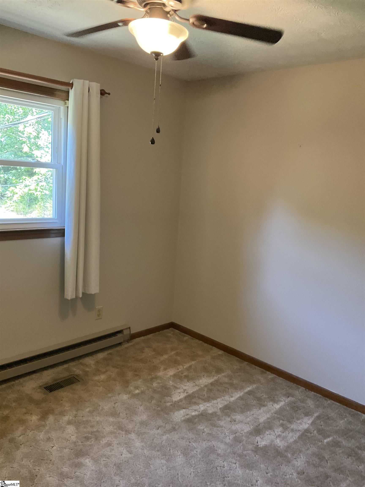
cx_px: 182
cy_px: 244
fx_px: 408
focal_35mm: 29
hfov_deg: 48.2
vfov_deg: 61.7
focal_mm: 3
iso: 160
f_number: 1.8
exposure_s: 1/60
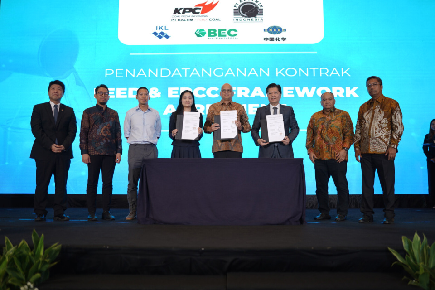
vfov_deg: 37.9
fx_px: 423
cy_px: 145
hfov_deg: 54.4
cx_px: 218
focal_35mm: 35
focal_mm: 35
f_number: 1.4
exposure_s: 1/100
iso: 80
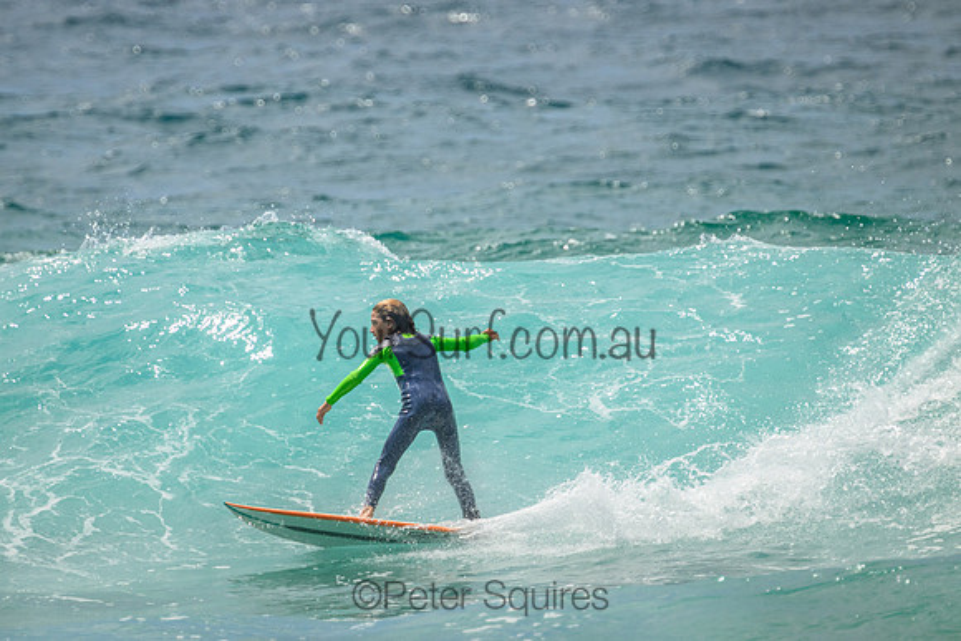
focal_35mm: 899
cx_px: 421
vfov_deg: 1.5
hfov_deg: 2.3
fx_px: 23997
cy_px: 301
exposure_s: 1/2000
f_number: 11
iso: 720
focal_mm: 800
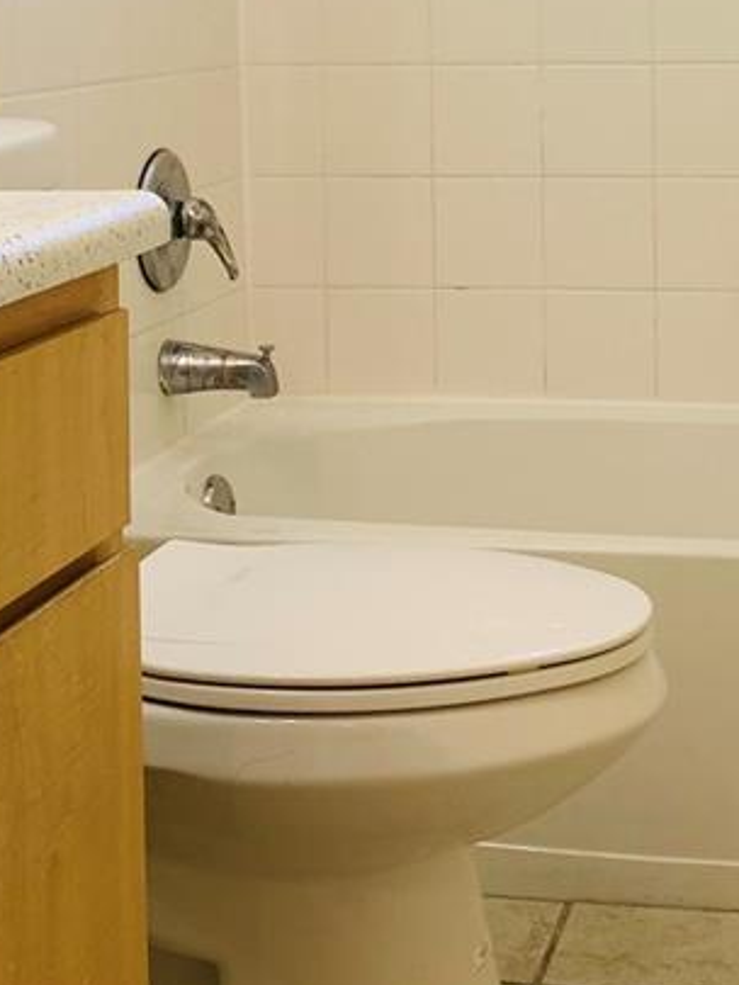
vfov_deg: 24.6
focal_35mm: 77
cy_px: 105
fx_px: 2191
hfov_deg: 18.9
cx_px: 630
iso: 80
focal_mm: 4.25
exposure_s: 1/120
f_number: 1.8
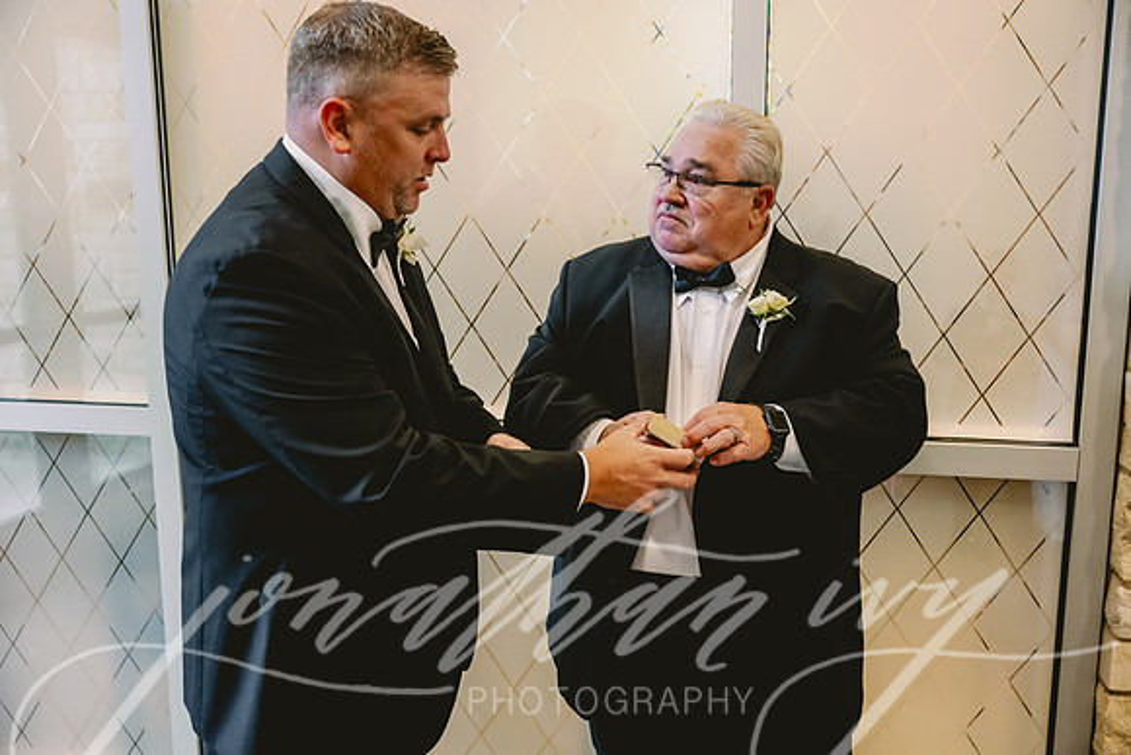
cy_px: 378
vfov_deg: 40.6
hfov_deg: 58.0
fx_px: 1021
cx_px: 566
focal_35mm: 32
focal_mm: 32.5
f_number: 2.8
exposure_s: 1/400
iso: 2000
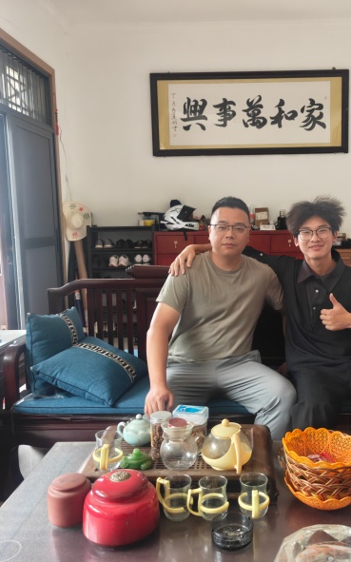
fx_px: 505
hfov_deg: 37.8
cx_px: 241
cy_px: 281
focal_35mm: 33
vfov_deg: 58.2
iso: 1600
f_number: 1.6
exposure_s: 1/36
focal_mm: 6.06
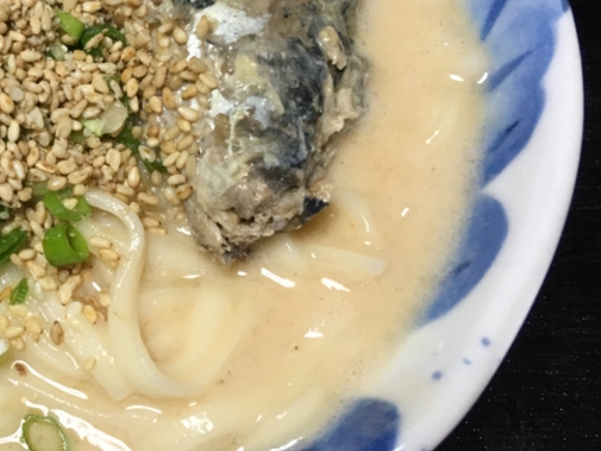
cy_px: 148
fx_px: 1199
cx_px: -3
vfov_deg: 21.2
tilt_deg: -62.8
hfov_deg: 26.6
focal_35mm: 69
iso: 25
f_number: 2.2
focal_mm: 4.15
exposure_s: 1/15
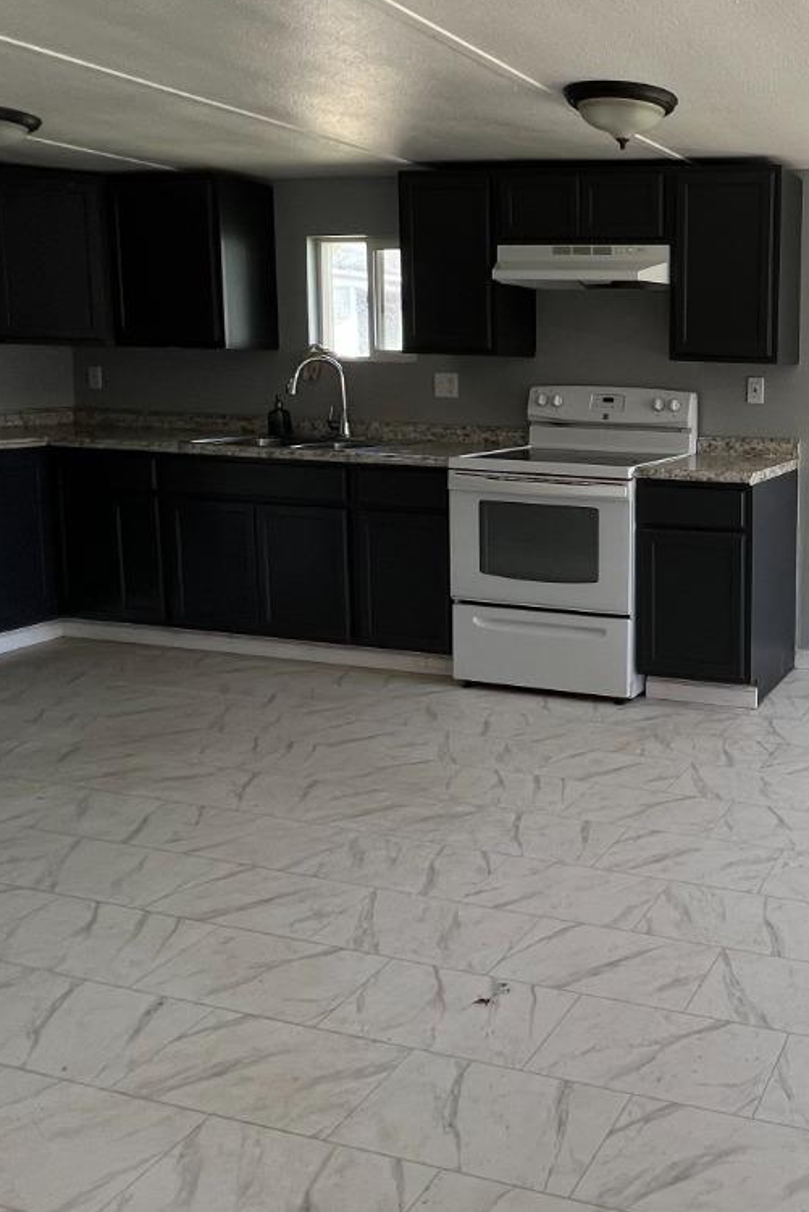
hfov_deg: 39.9
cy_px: 472
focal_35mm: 27
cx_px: 869
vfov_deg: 66.6
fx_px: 910
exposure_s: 1/99
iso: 64
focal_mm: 1.57
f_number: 1.8
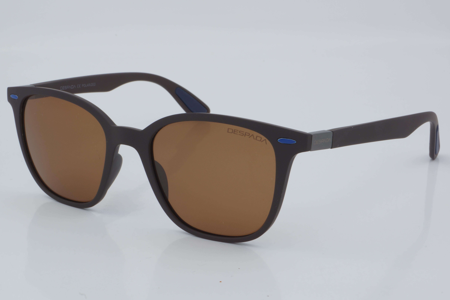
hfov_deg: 27.0
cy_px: 150
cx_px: 225
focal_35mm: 75
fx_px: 937
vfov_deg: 18.2
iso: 100
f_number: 32
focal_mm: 50
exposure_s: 1/4
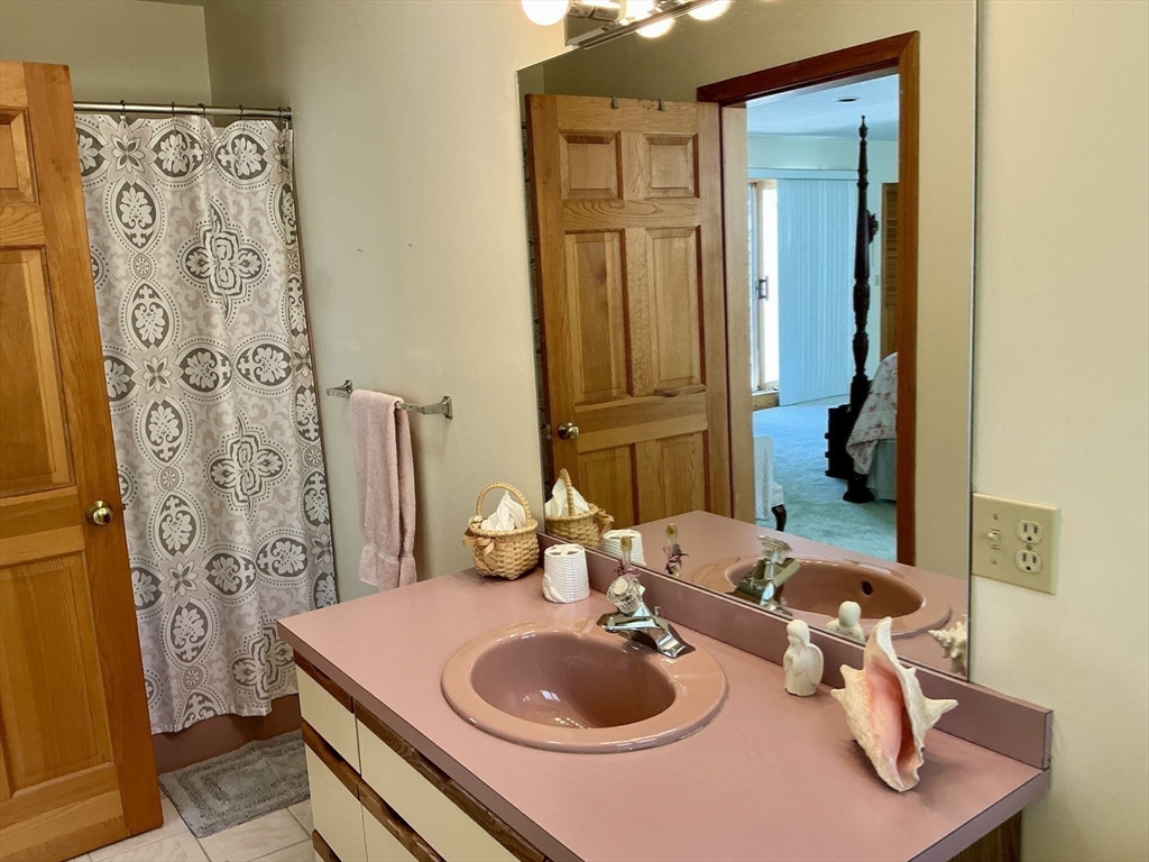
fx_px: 929
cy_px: 431
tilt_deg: -9.3
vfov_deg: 49.7
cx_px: 574
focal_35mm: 28
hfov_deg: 63.4
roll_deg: +3.0
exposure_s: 1/60
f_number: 1.8
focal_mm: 3
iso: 64
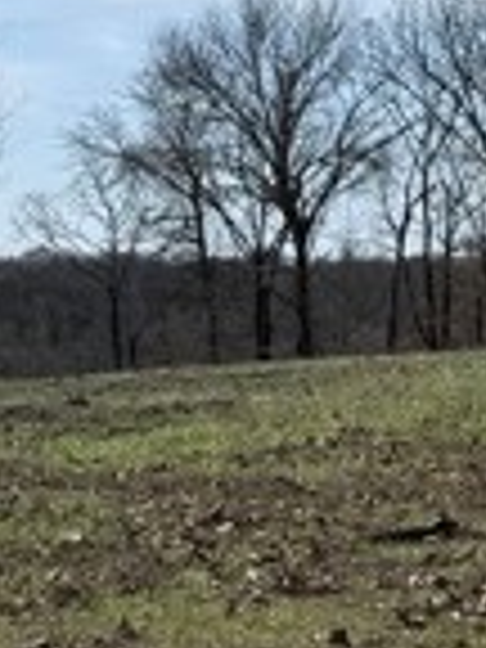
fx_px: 2396
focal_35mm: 128
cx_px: 783
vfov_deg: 15.4
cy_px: 441
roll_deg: +1.2
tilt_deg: -3.0
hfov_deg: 11.0
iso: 80
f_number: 1.78
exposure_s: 1/6711
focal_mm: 6.76
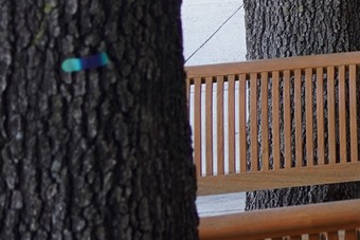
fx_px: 1941
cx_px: 992
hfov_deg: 9.0
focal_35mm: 194
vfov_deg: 6.8
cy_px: -290
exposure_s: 1/100
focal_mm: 33
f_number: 4.5
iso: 320
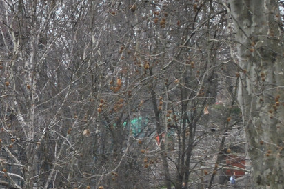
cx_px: -71
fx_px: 1379
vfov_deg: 7.8
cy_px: 176
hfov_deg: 11.5
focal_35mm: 175
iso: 800
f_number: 5.3
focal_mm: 40
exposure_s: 1/500
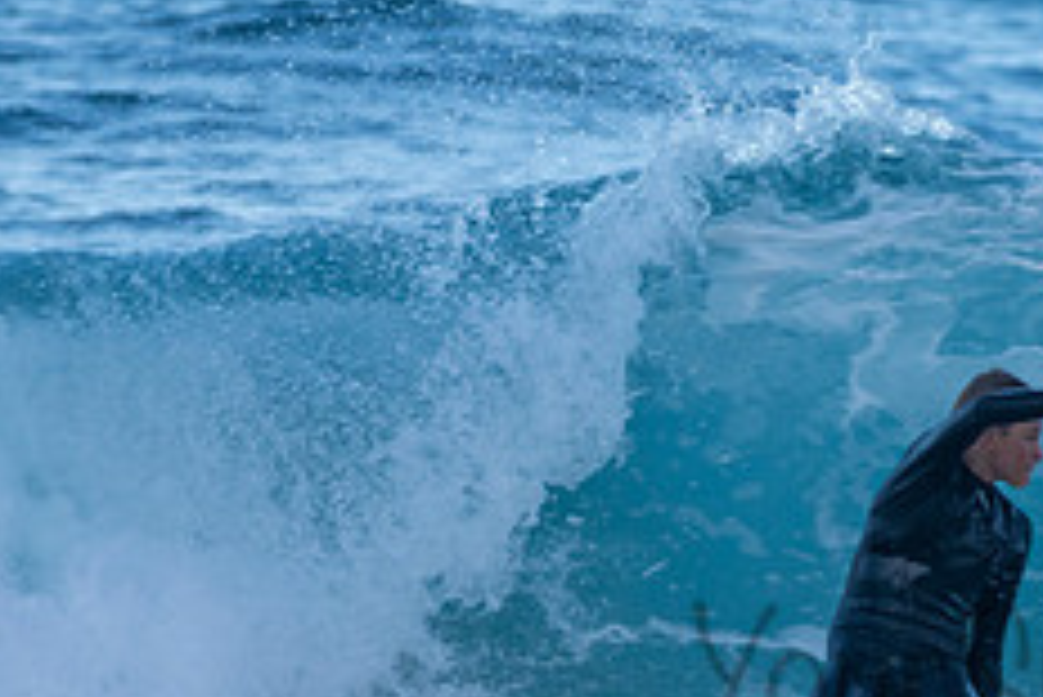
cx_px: 1155
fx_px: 54384
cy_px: 632
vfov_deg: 0.7
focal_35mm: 1876
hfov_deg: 1.1
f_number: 5.6
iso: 360
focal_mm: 500
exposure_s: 1/800
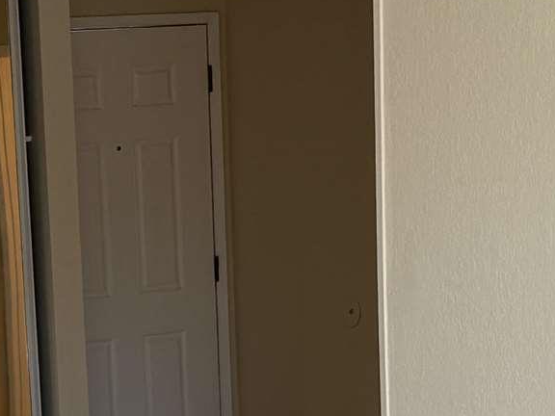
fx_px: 2052
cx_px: -66
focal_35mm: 128
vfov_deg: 11.2
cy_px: 603
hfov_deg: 15.0
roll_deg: +4.0
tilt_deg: -9.8
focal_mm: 6.76
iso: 64
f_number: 1.78
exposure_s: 1/181
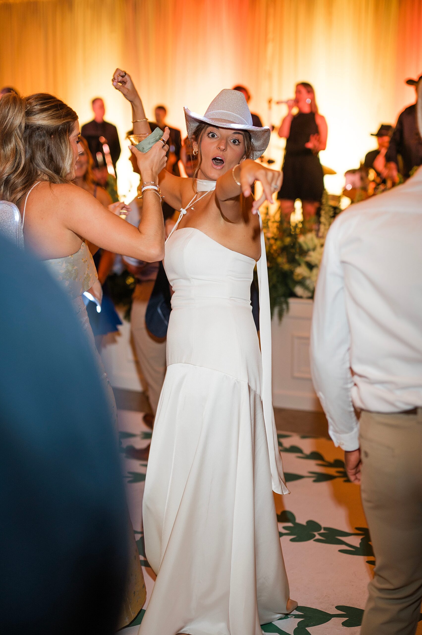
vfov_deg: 39.6
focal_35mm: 50
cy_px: 318
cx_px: 211
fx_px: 880
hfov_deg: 27.0
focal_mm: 50
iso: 640
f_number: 2
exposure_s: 1/80
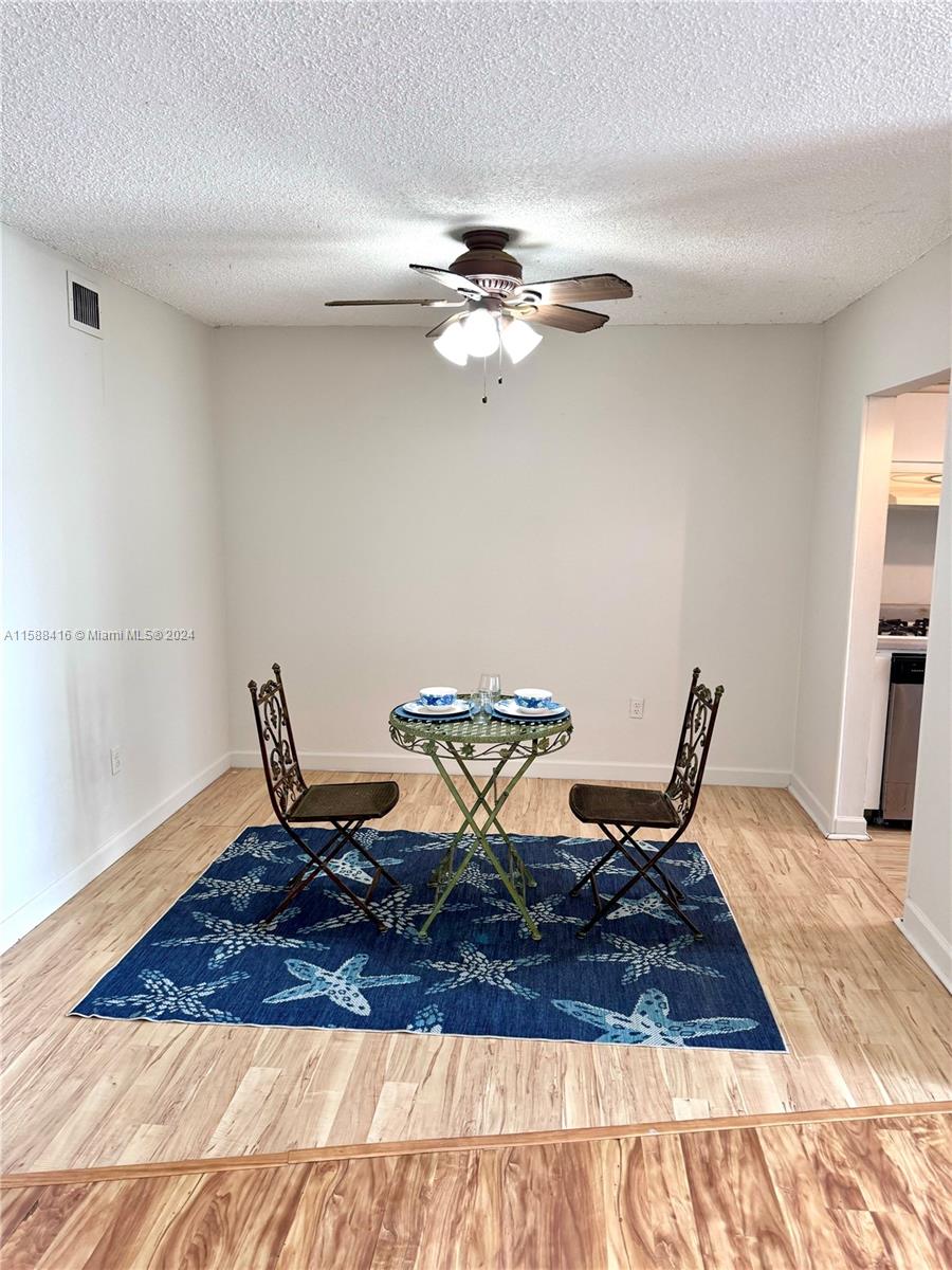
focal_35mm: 24
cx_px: 476
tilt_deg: -8.6
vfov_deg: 71.6
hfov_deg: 56.8
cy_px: 635
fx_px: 880
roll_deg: -1.3
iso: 160
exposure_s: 1/60
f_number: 1.78
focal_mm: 6.76
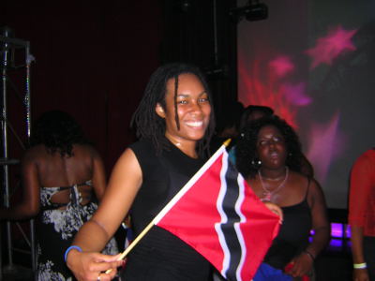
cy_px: 140
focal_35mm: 36
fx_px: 390
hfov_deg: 51.4
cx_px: 188
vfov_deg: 39.7
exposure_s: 1/60.1
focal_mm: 4.7
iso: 188
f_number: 2.6
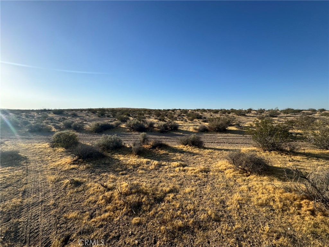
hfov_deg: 102.1
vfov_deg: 85.7
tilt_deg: -1.4
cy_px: 124
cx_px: 164
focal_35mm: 14
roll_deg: +1.2
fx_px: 133
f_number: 2.2
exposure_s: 1/1880
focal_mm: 2.22
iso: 50
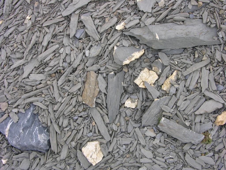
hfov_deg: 41.2
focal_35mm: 46
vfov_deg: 31.5
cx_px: 113
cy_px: 85
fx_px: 300
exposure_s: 1/134
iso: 50
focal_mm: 11.6
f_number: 5.3
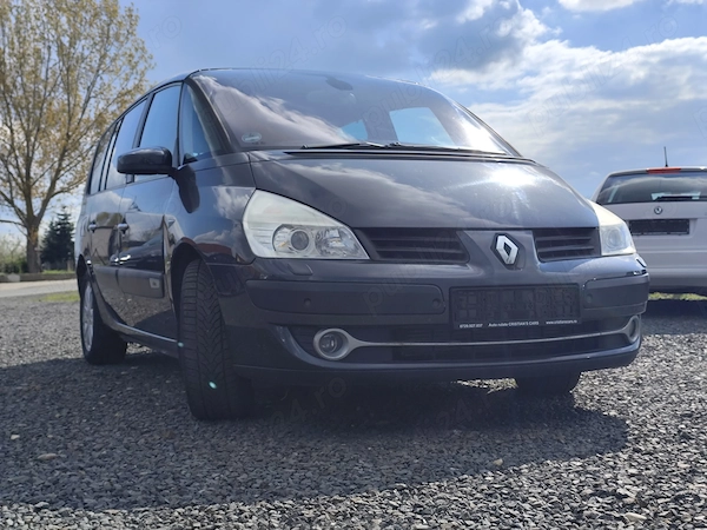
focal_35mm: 46
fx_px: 940
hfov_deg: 41.2
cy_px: 265
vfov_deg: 31.5
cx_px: 354
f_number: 1.65
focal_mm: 6.19
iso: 50
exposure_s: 1/2764
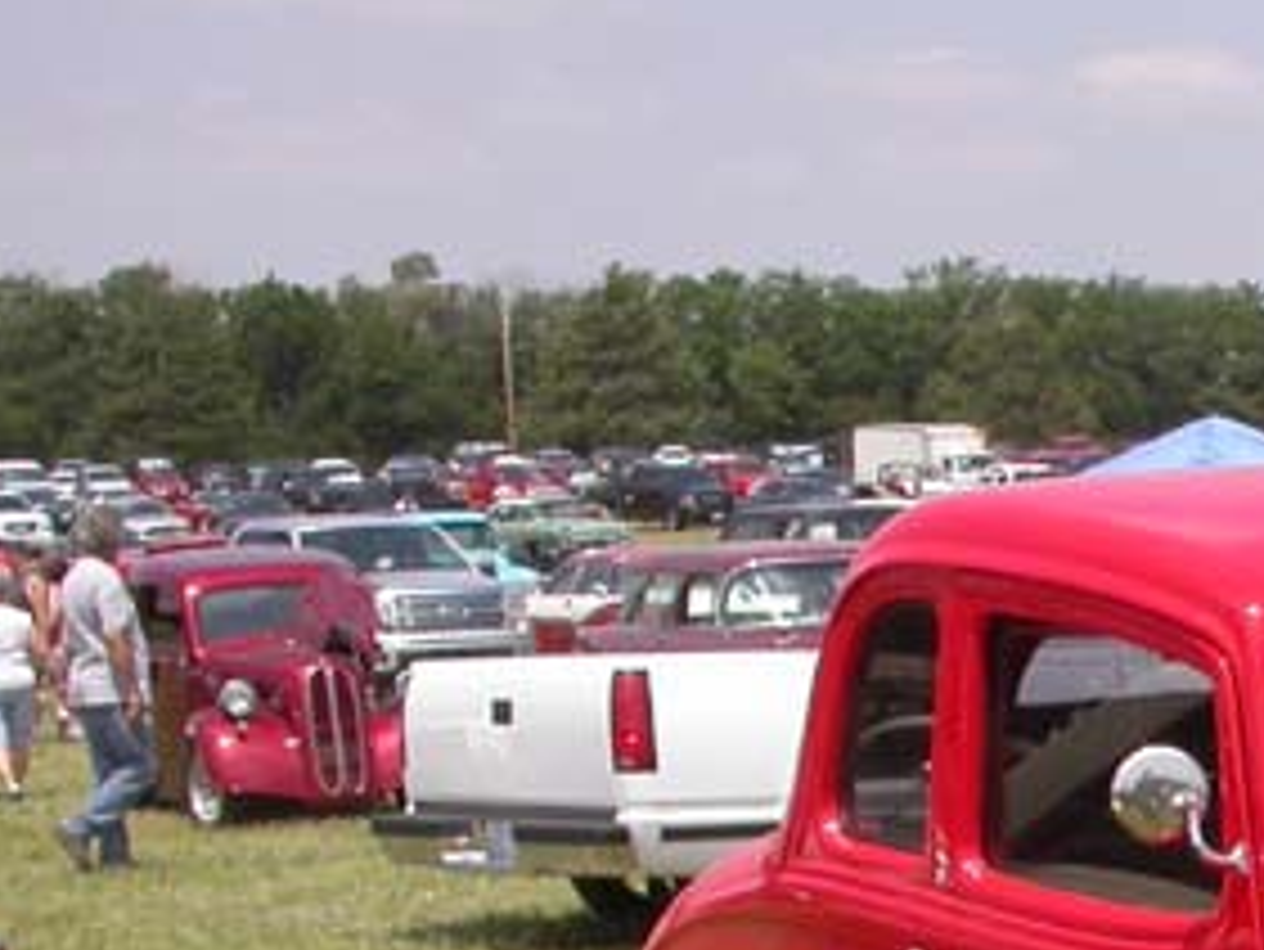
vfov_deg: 13.2
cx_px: 1687
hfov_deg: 17.0
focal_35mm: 108
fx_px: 3945
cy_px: 1234
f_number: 7.5
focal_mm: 7.85
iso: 100
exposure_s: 1/324
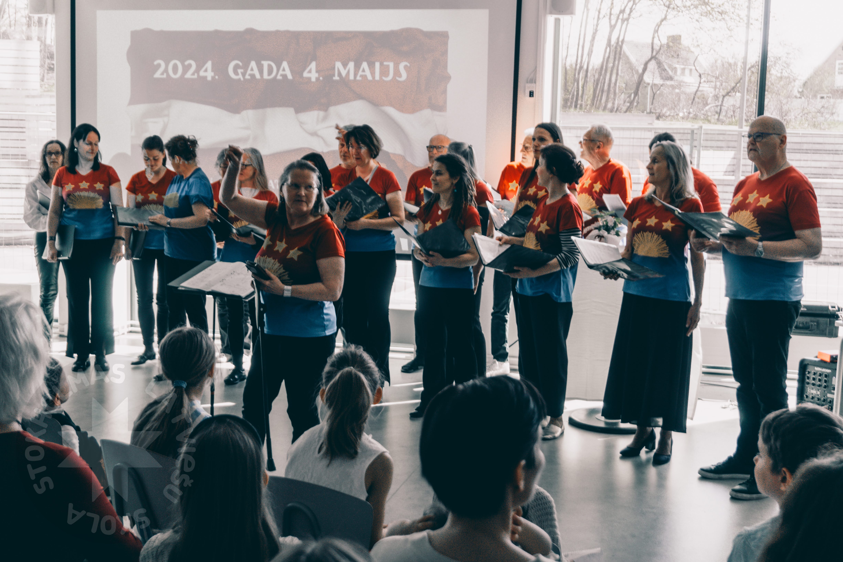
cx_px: 422
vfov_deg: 28.9
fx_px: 1089
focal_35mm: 46
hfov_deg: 42.3
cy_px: 281
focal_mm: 31
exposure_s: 1/60
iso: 125
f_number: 5
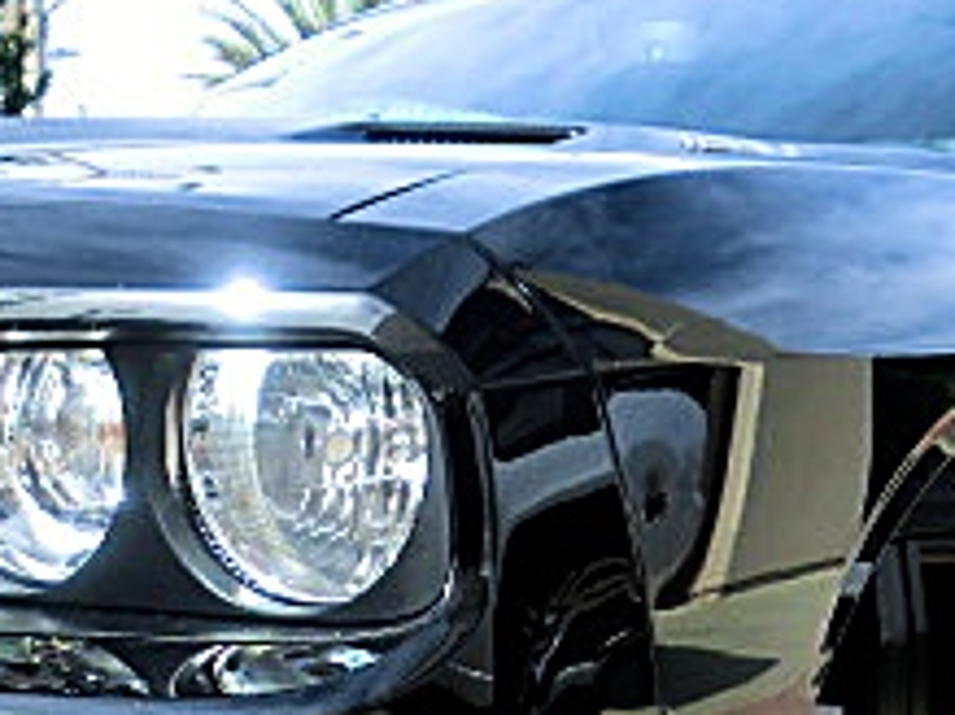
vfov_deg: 18.7
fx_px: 2096
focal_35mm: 76
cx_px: 222
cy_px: 772
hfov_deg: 25.3
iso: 64
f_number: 2.6
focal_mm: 4.65
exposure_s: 1/320
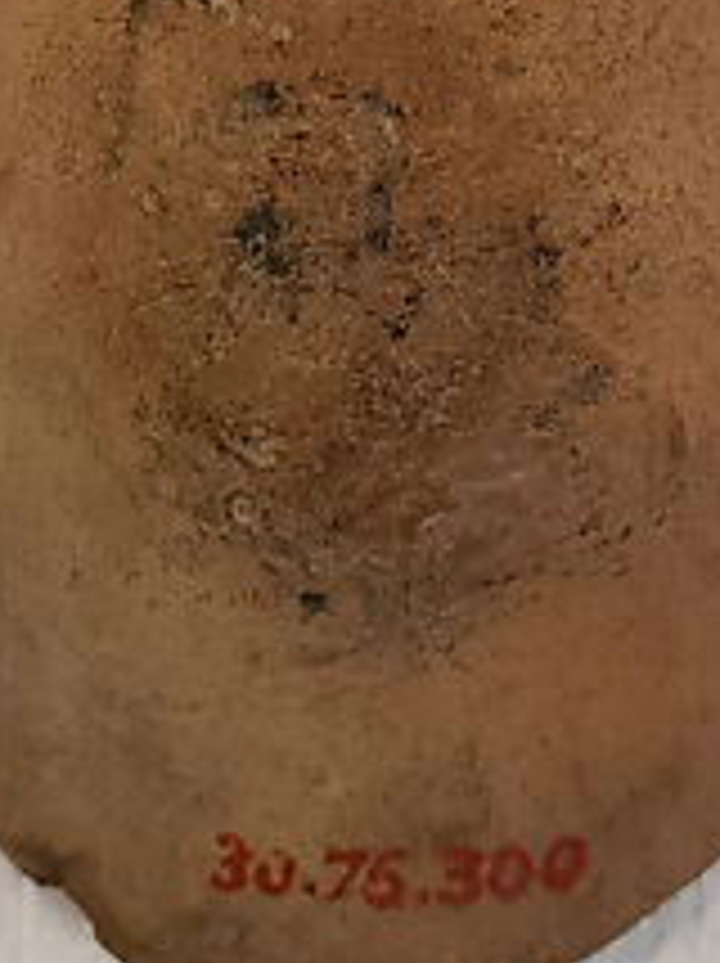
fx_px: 2029
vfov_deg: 26.1
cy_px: 166
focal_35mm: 73
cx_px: 387
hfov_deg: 20.1
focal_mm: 4.3
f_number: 2.4
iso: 250
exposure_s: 1/60
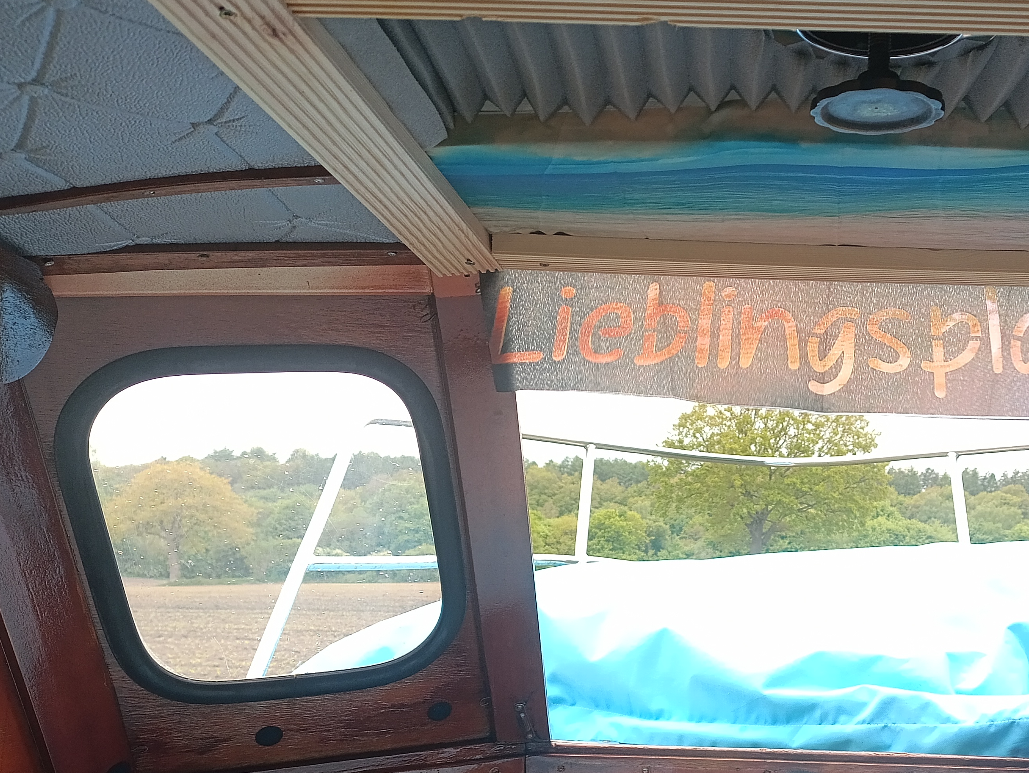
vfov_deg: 32.1
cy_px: 612
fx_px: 1309
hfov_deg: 42.0
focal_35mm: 44
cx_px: 730
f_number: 1.7
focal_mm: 4.71
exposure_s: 1/100
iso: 64
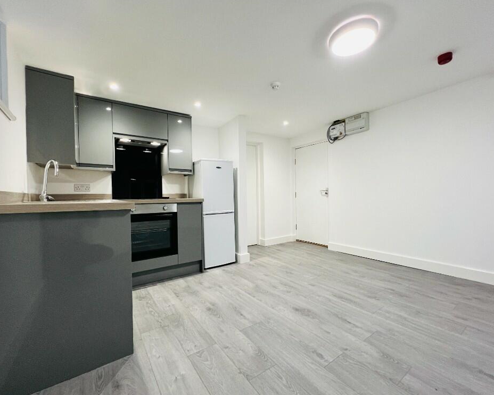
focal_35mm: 14
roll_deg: +0.3
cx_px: 243
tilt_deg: -1.6
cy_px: 200
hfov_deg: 100.7
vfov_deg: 88.0
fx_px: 205
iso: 200
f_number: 1.8
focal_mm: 1.57
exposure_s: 1/100
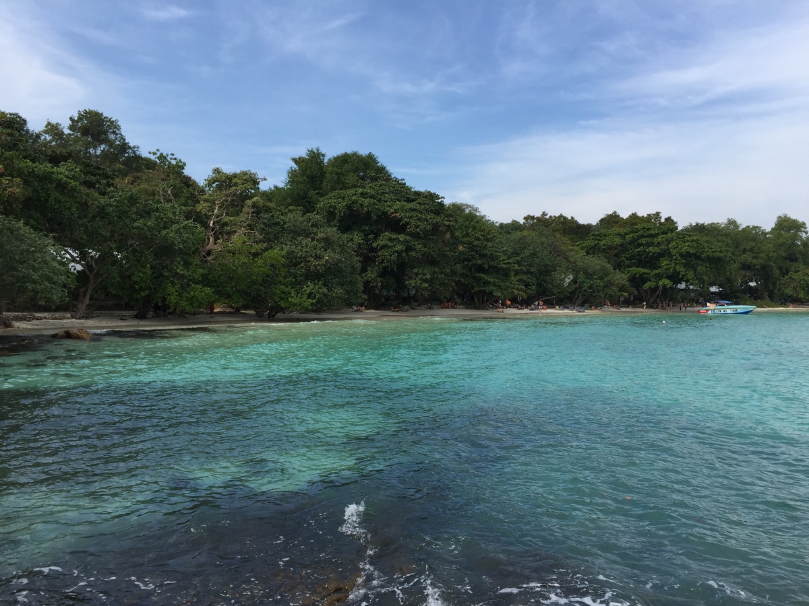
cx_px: 404
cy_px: 303
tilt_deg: -0.5
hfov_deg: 61.7
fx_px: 678
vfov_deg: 48.2
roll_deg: -0.8
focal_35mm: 29
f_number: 2.2
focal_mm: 4.15
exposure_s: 1/1647
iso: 32
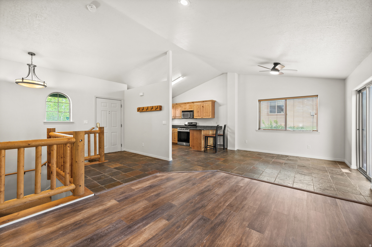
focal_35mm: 14
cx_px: 186
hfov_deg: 104.3
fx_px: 145
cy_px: 124
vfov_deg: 81.1
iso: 500
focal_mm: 14
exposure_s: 1/6
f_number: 7.1
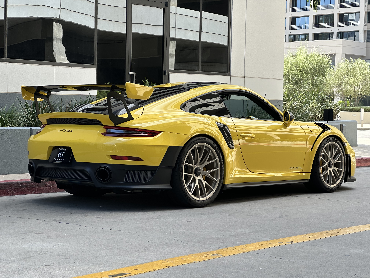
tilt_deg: -2.1
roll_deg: -1.7
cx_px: 185
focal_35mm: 77
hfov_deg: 25.3
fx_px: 823
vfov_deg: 19.1
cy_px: 139
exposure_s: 1/136
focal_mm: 9
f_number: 2.8
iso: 32
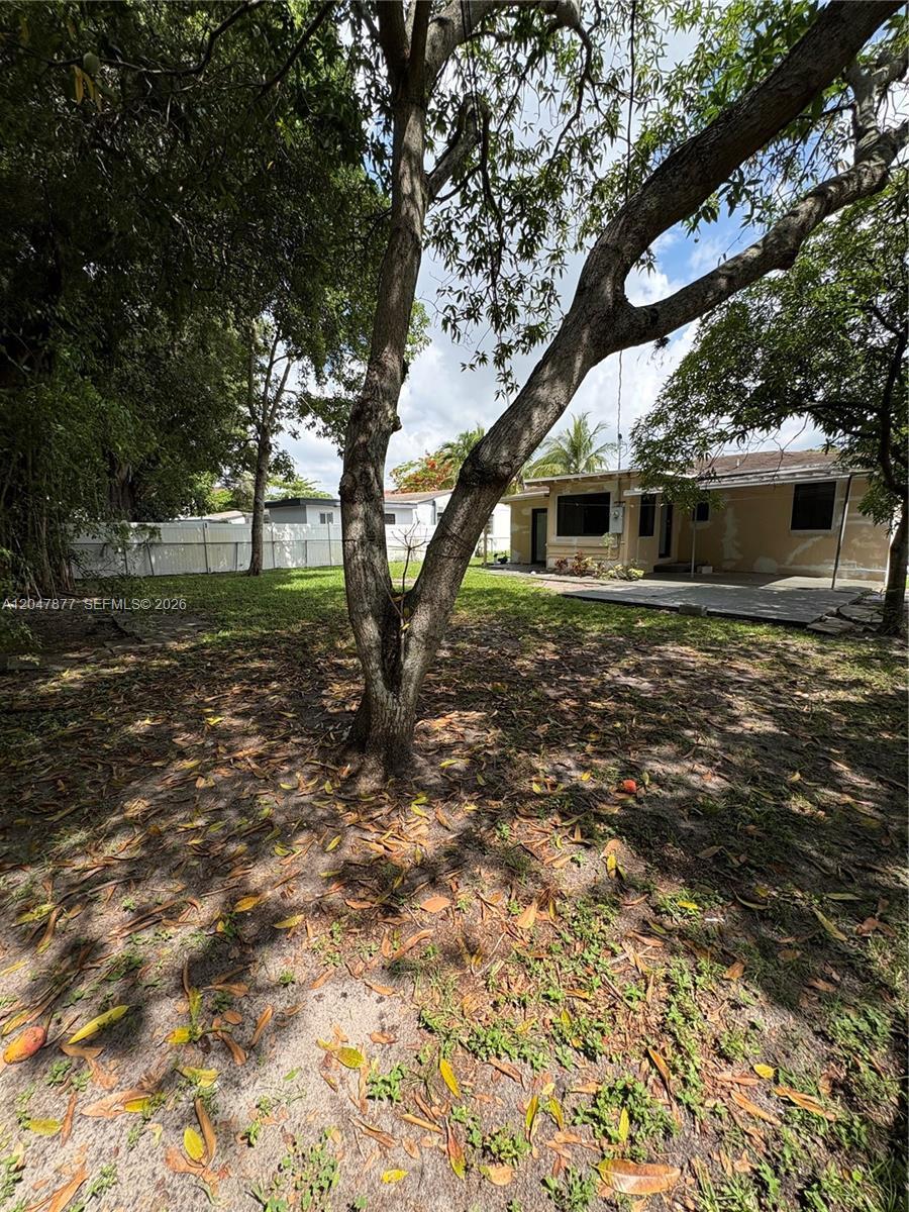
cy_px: 606
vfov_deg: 102.1
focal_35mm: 14
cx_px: 454
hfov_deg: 85.7
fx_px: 490
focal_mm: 2.22
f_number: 2.2
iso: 64
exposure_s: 1/1323
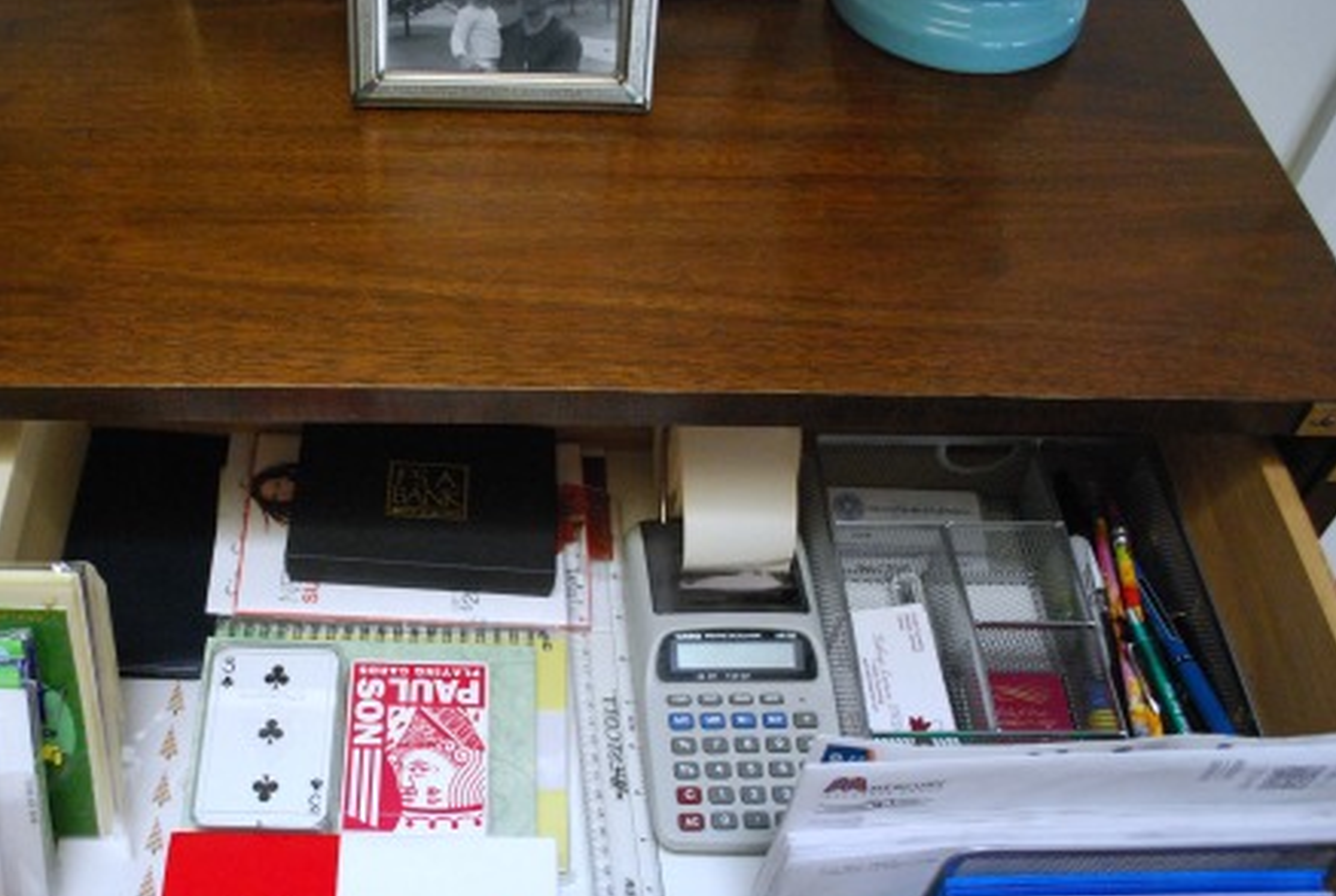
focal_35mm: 39
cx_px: 473
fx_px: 1450
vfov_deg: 34.2
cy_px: 552
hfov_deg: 48.8
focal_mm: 20
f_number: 3.8
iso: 1600
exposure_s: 1/25
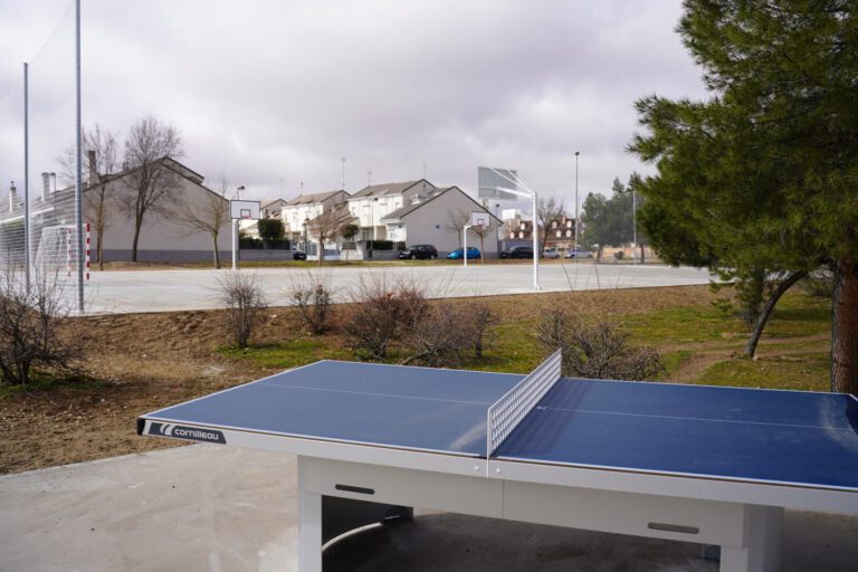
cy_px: 286
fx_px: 667
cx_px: 429
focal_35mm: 28
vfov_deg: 46.4
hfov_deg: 65.5
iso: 100
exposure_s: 1/640
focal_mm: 28
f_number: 5
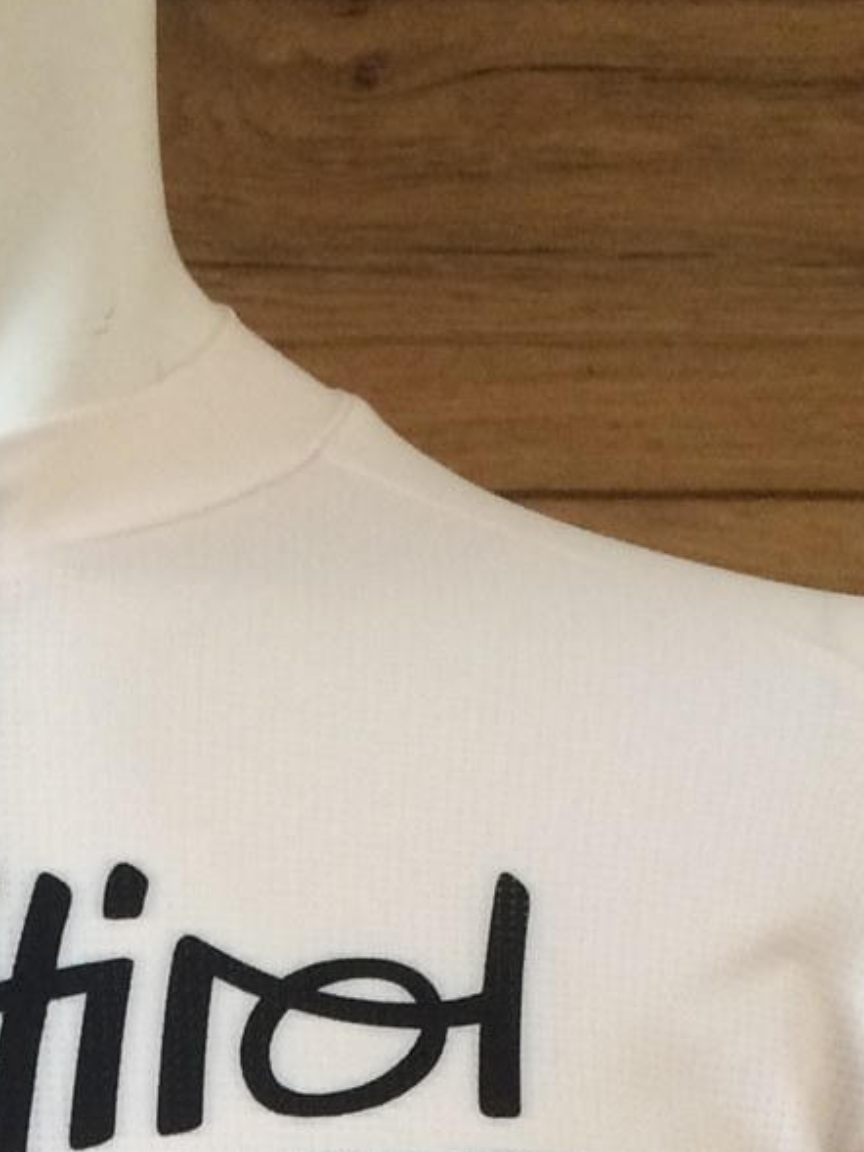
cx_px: -70
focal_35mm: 105
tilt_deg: -2.8
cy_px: 1810
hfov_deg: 13.8
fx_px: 3493
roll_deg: +0.5
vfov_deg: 16.7
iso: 160
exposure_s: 1/33
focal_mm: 4.15
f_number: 2.2
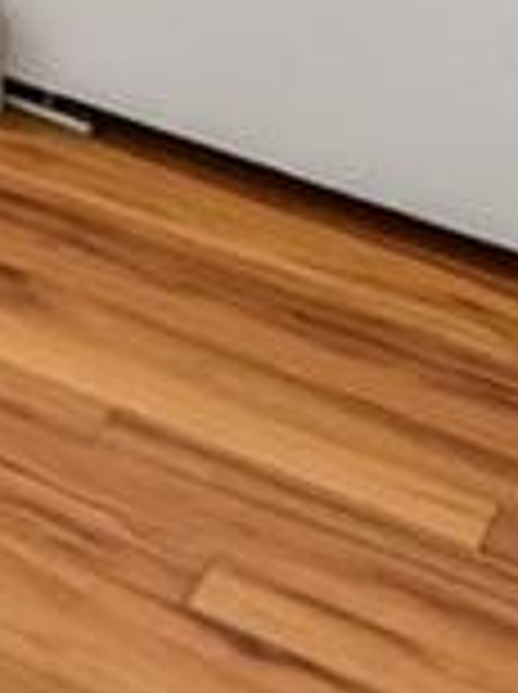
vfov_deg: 9.5
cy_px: -1544
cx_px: -1851
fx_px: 3001
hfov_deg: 6.6
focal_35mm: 150
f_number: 8
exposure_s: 1/15
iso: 800
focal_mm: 10
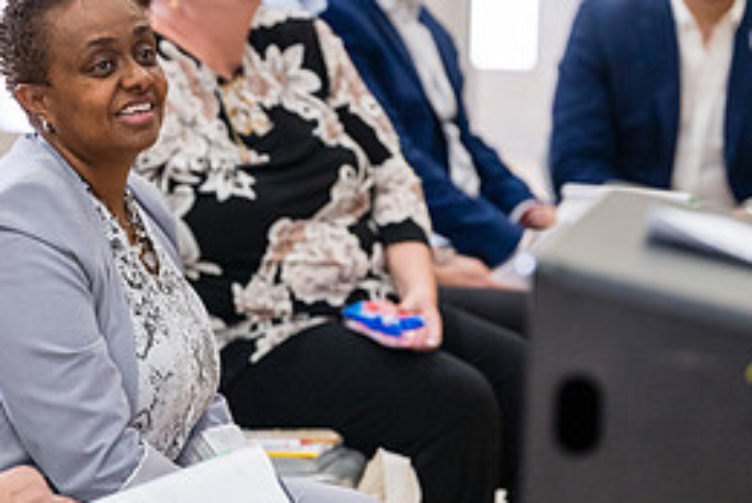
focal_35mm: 285
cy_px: 212
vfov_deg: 4.8
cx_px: 127
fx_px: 5960
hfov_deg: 7.2
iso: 1250
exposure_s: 1/250
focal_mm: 128
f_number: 2.8
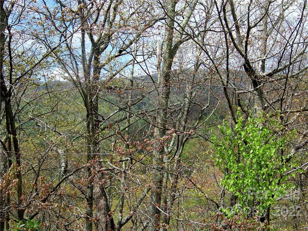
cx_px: 154
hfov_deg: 31.2
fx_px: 552
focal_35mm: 62
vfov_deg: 23.7
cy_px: 116
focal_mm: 10.5
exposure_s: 1/640
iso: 64
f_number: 3.2
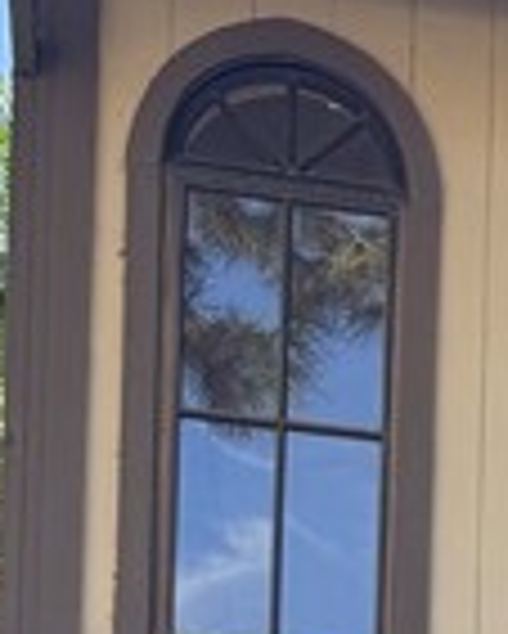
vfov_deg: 9.7
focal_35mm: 170
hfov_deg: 8.1
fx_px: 3191
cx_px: 1407
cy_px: 1628
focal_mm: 6.76
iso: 80
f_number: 1.78
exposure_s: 1/531
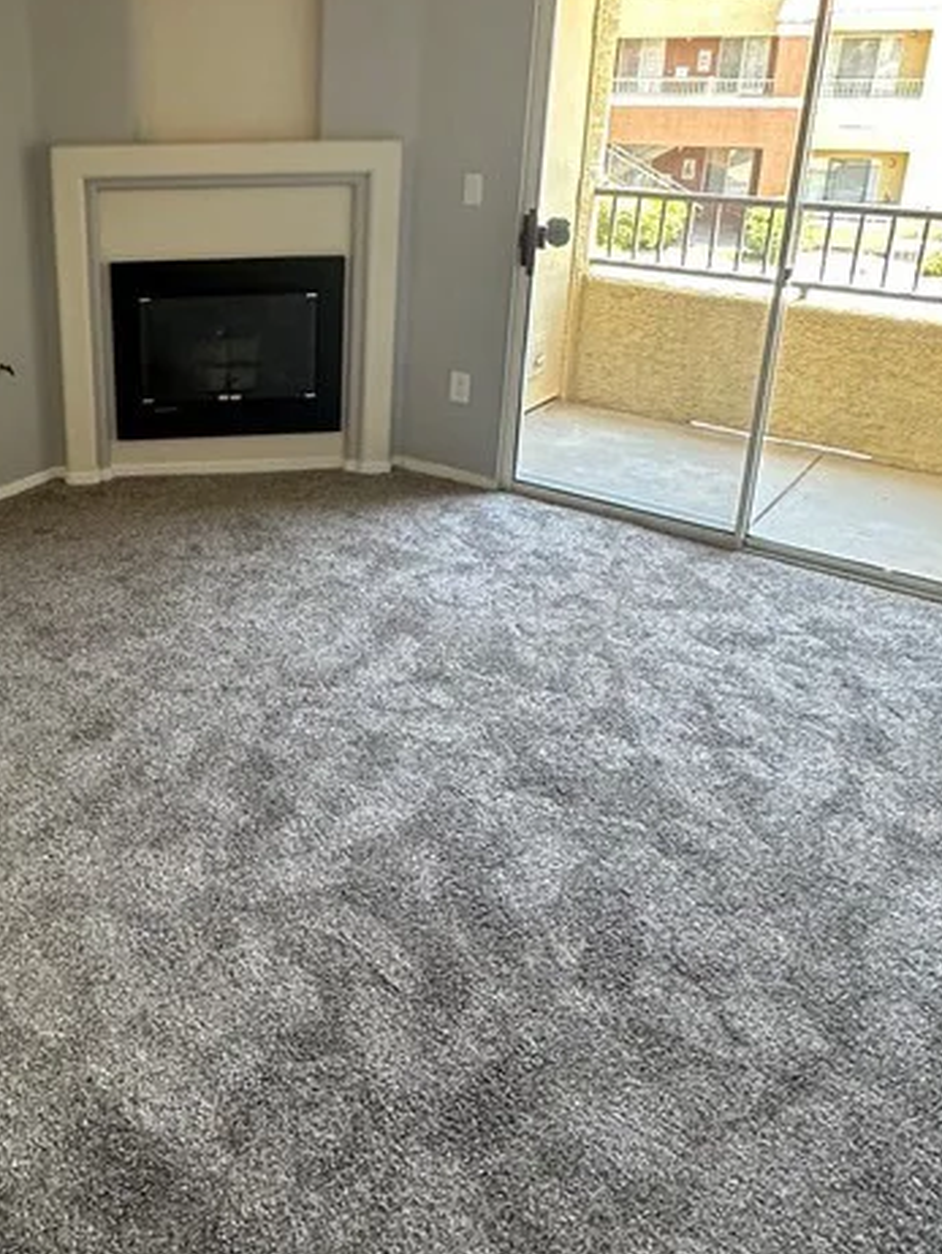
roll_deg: +0.7
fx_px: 1124
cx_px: 198
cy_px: 440
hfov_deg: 43.5
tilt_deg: -17.6
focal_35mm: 31
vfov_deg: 57.3
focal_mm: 2.22
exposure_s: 1/120
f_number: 2.2
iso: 320
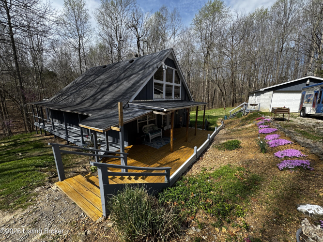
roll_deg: -1.7
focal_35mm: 14
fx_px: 131
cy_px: 121
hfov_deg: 102.1
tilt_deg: -11.4
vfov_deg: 85.7
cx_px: 162
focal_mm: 2.22
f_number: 2.2
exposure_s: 1/879
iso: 40
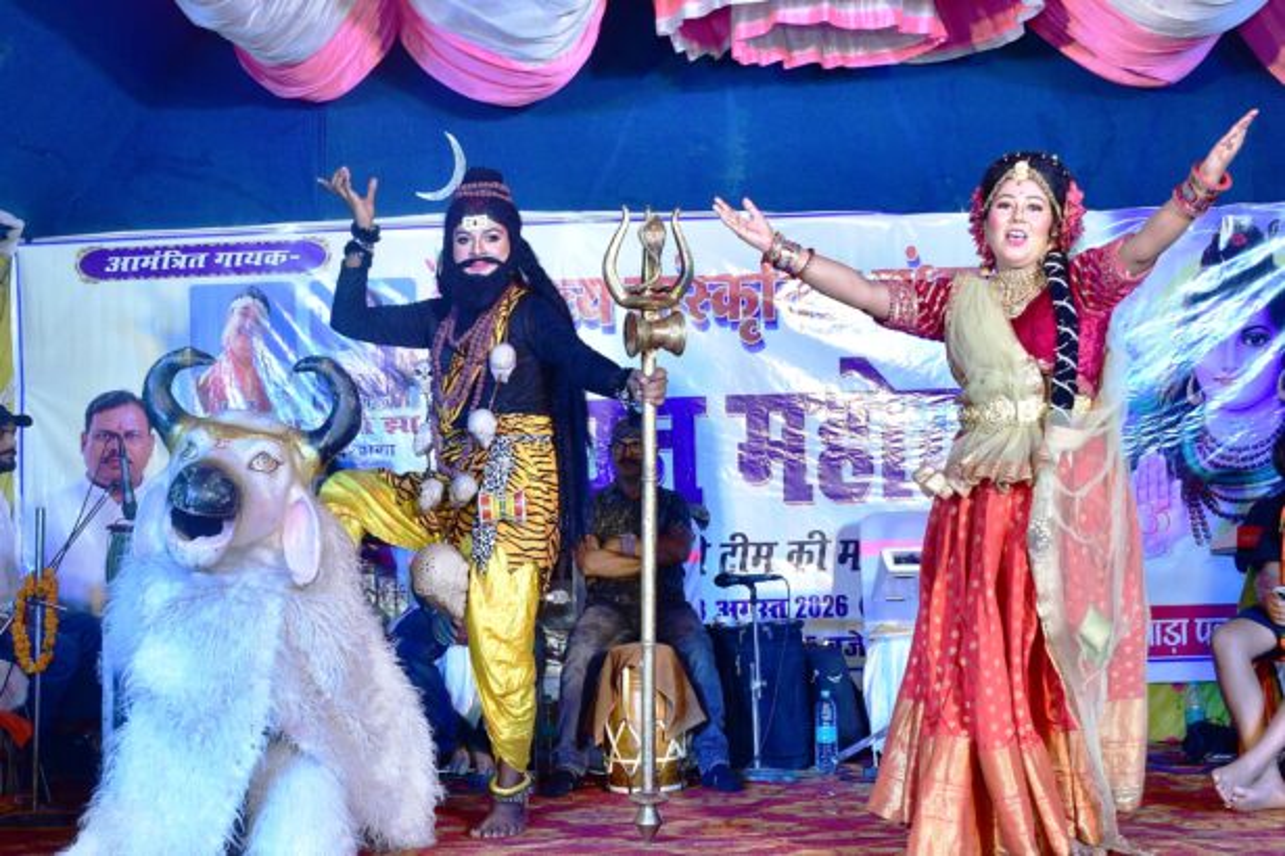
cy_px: 428
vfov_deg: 34.2
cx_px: 642
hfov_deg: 49.6
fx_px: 1392
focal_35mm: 39
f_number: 5.6
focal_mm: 26
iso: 500
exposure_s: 1/160
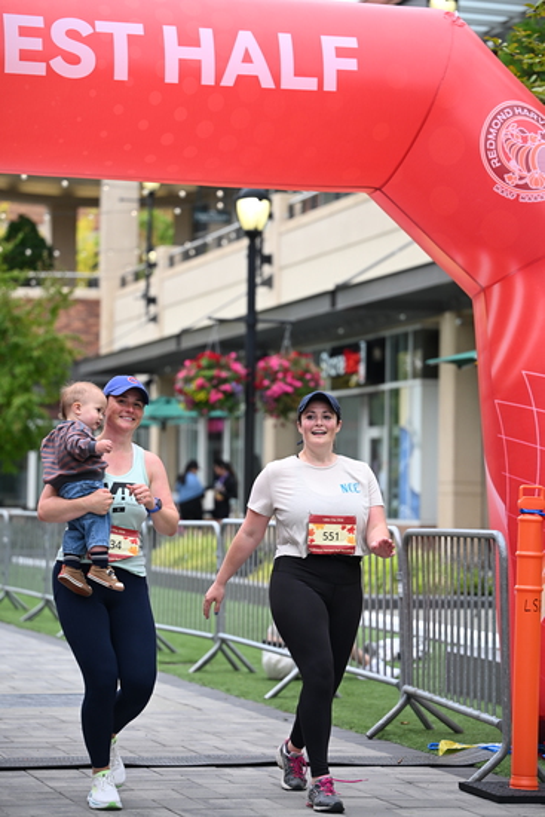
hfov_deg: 13.8
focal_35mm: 99
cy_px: 408
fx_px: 2247
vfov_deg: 20.6
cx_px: 272
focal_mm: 99
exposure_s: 1/1600
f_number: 2.8
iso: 640
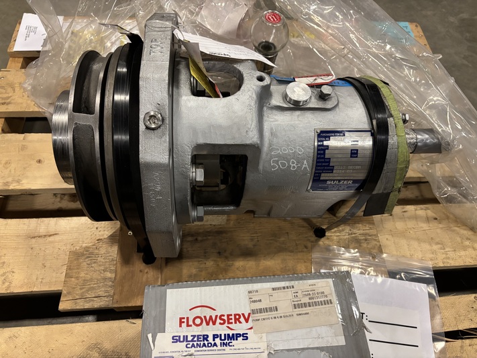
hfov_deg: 67.3
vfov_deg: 53.0
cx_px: 238
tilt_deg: -58.7
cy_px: 179
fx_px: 358
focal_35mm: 26
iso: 320
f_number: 1.6
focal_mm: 5.96
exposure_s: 1/60
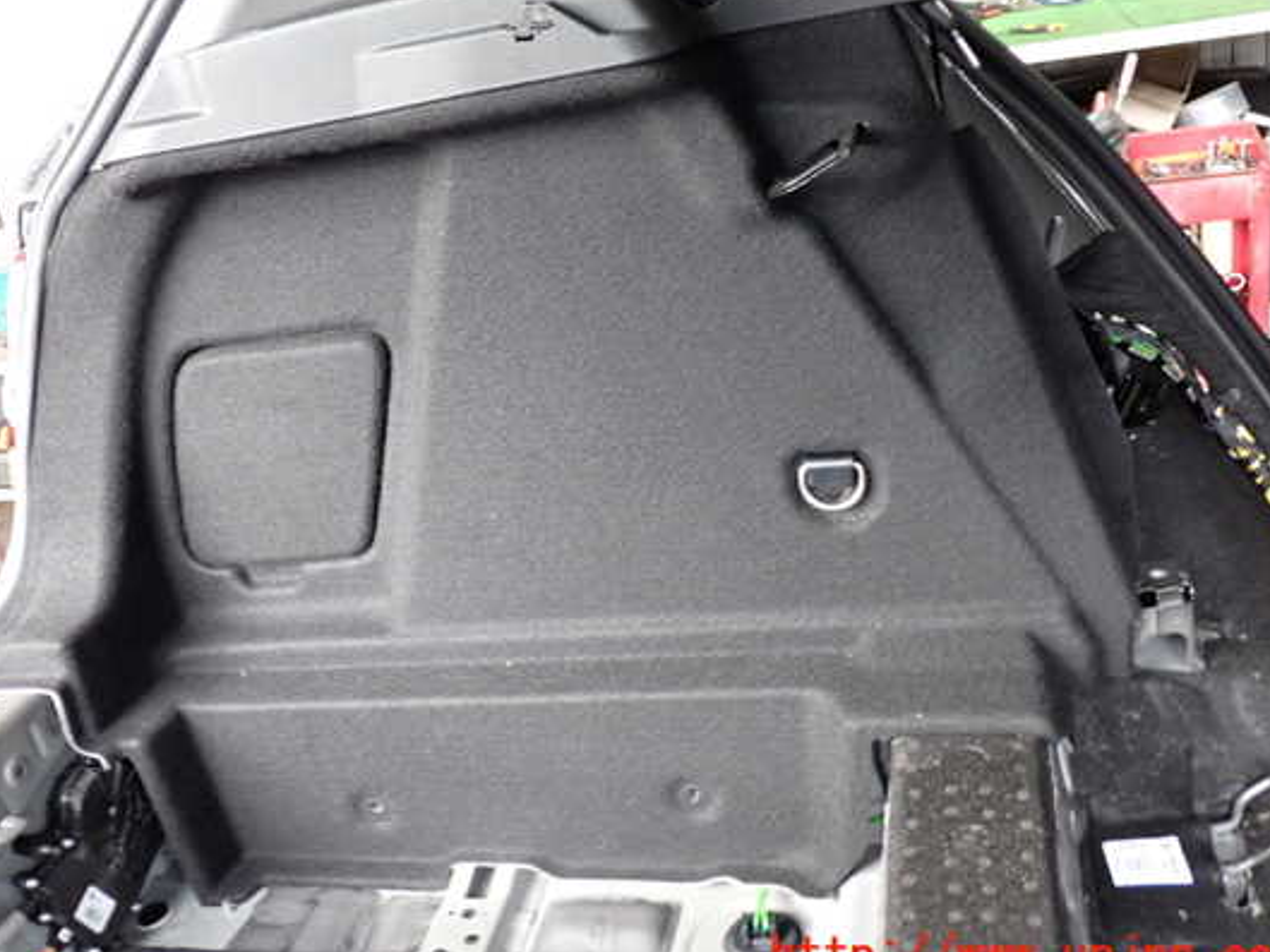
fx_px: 1248
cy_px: 448
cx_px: 593
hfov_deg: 53.9
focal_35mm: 34
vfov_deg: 41.8
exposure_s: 1/30
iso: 250
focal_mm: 5.4
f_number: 2.3
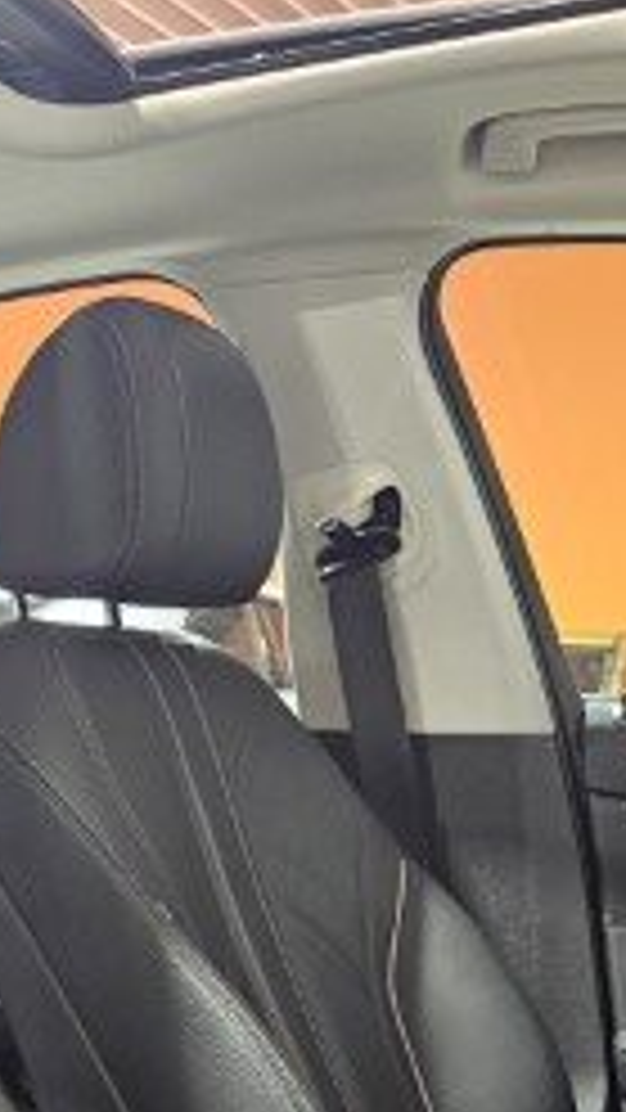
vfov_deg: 27.6
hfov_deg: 18.3
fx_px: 1917
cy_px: 1405
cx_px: 72
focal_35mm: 65
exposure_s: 1/100
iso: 800
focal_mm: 6.3
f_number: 1.7
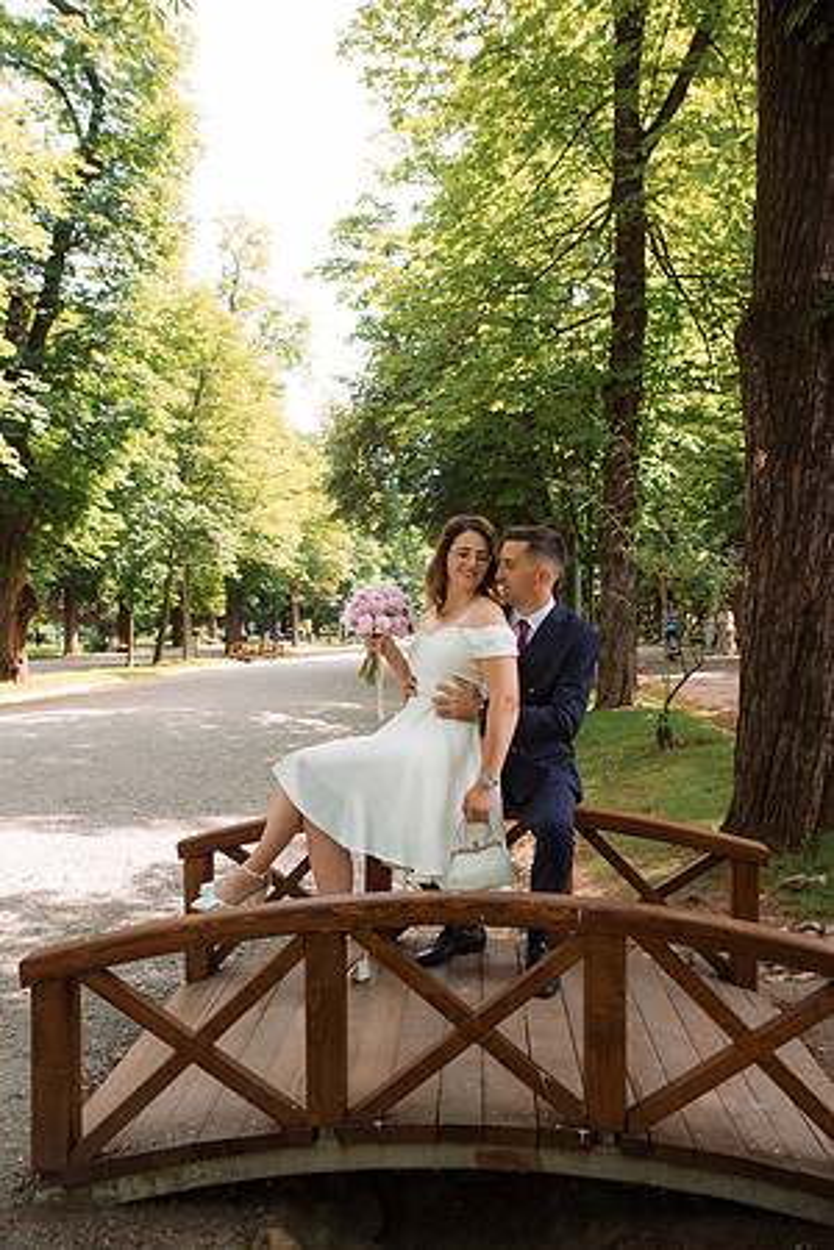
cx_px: 417
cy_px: 625
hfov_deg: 42.3
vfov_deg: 60.3
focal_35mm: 31
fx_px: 1077
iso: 500
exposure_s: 1/400
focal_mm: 31
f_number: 4
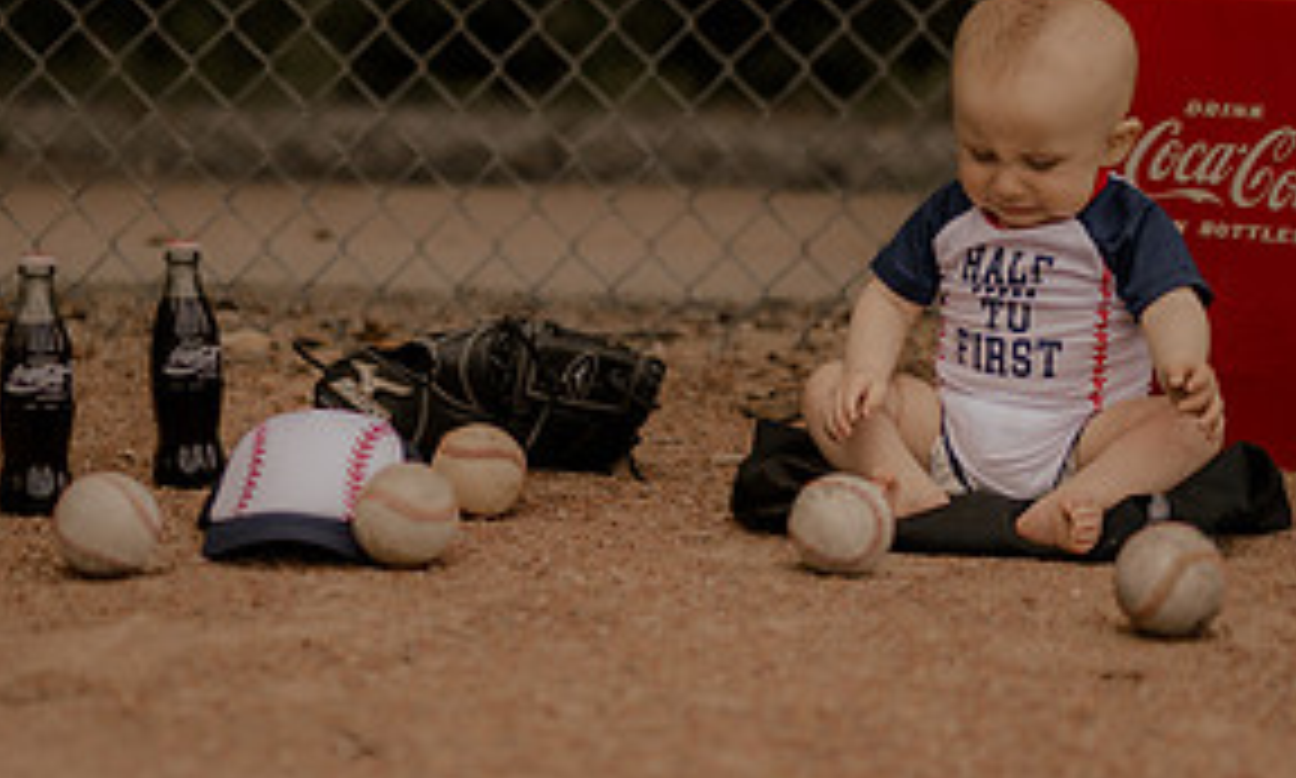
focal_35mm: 111
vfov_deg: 11.4
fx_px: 3878
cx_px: 671
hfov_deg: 19.0
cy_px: 172
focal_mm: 50
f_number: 3.2
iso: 160
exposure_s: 1/4000
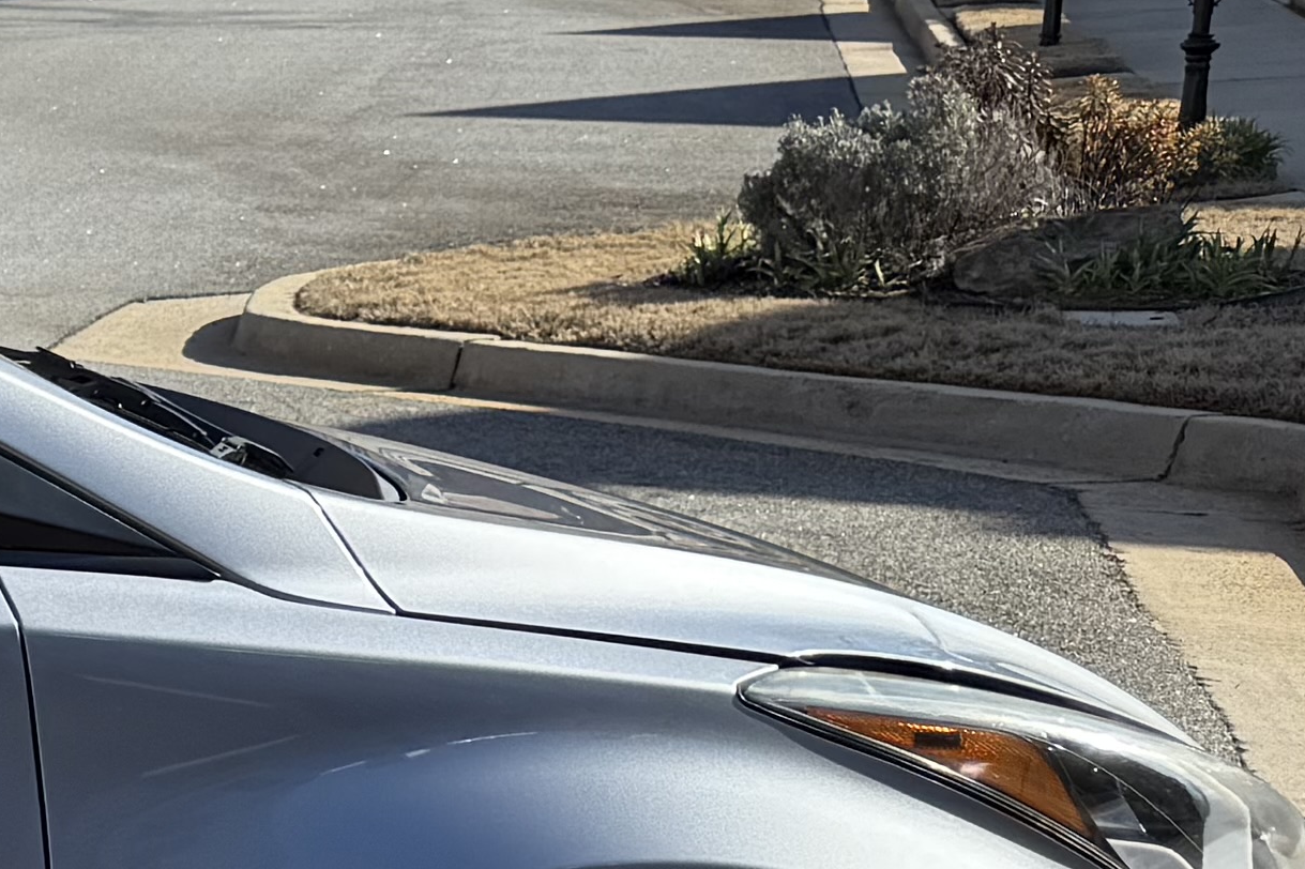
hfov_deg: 14.0
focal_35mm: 117
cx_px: -1514
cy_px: 661
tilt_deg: -6.4
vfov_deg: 11.7
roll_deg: +1.2
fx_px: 4240
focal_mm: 6.76
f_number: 1.78
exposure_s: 1/2299
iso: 80
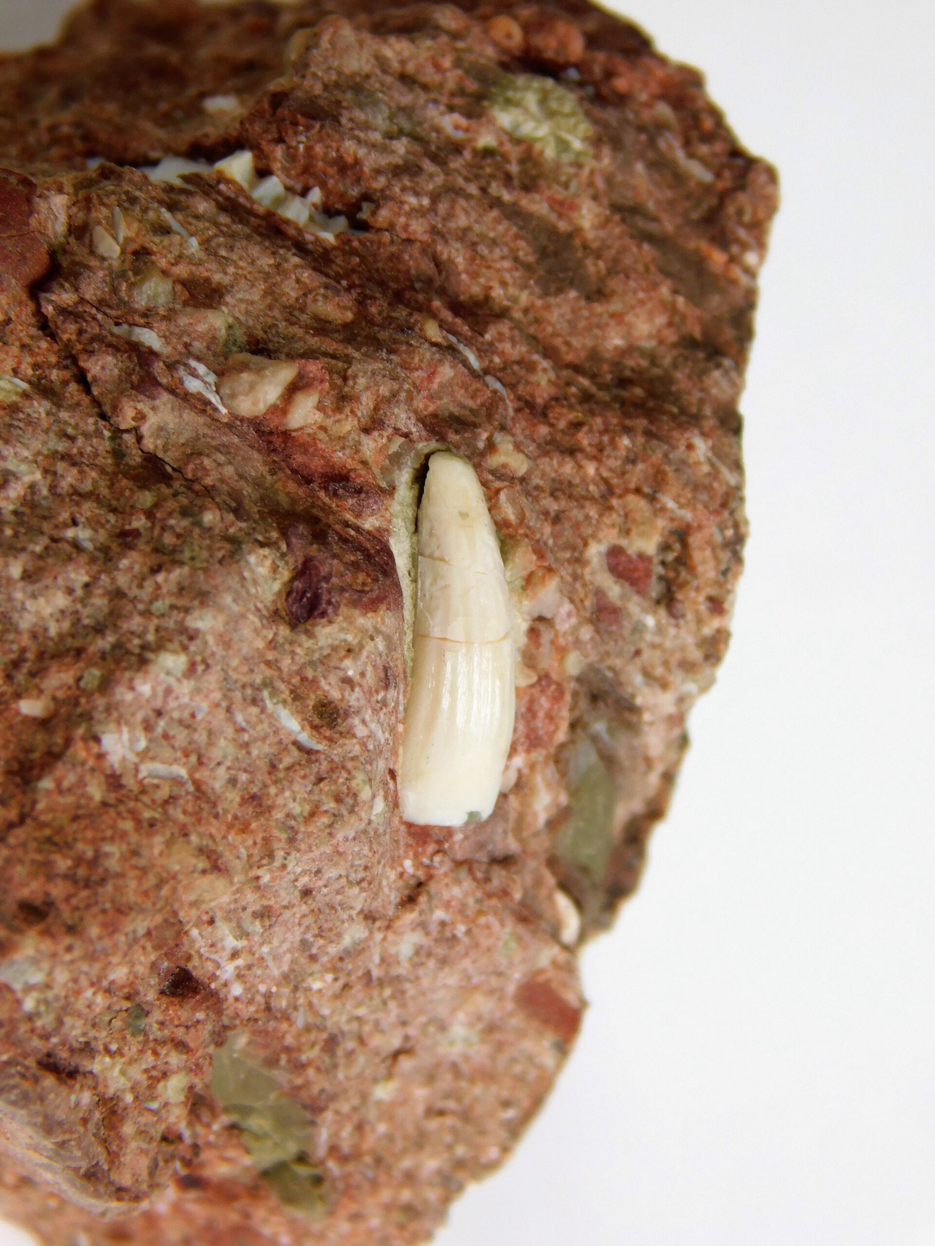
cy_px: 623
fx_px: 7275
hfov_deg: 7.4
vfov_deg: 9.8
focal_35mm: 202
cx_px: 468
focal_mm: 35.9
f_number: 5.4
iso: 125
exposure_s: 1/125
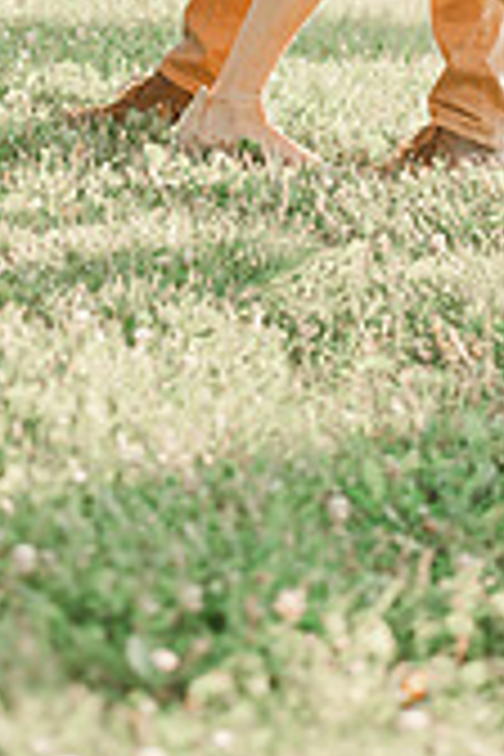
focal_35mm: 219
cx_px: 248
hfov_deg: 6.3
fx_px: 4599
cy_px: -220
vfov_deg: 9.2
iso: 125
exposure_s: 1/60
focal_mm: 82
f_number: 3.2
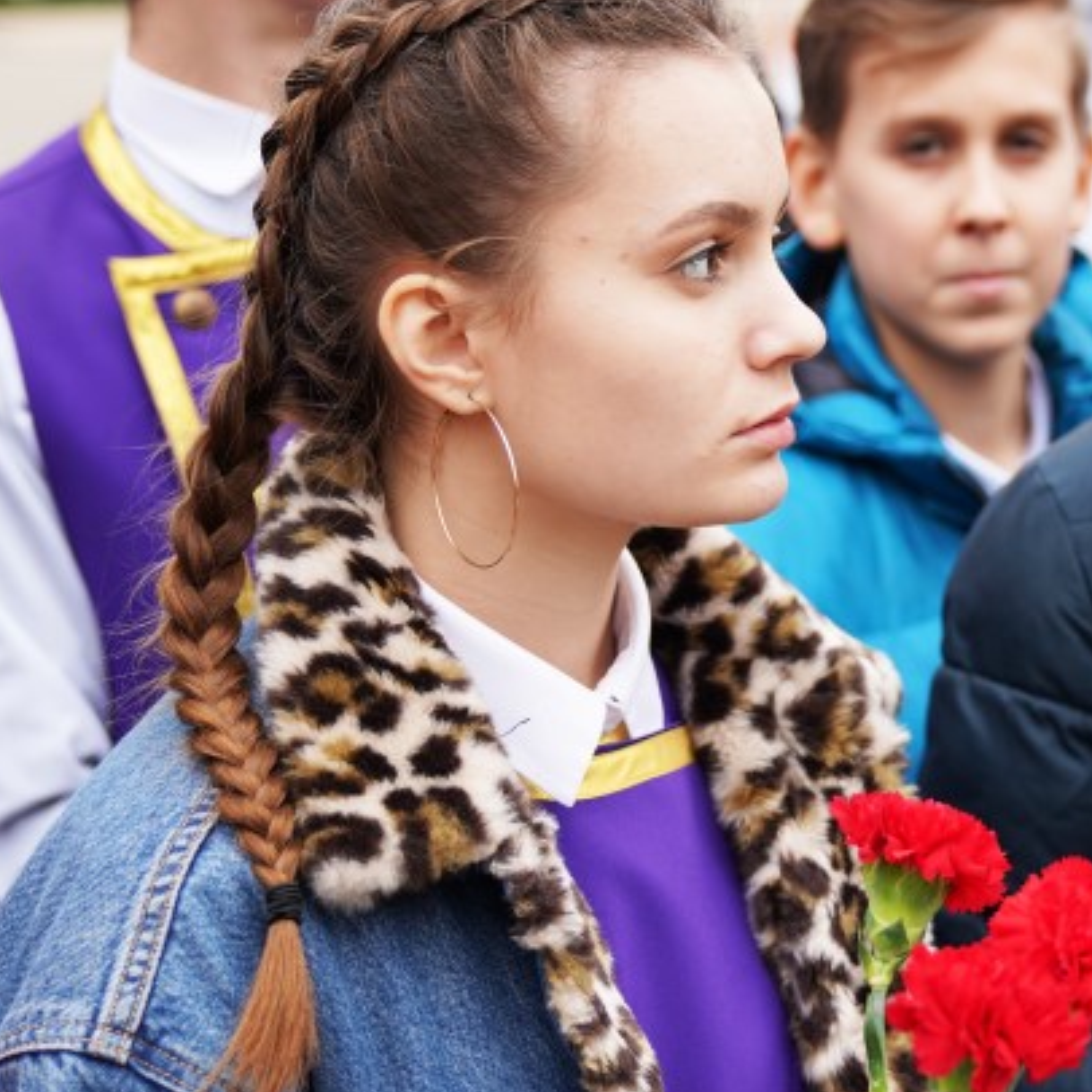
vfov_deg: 16.4
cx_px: 980
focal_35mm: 106
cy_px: 551
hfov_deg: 16.2
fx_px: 3783
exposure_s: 1/80
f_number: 2.8
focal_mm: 44
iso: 100
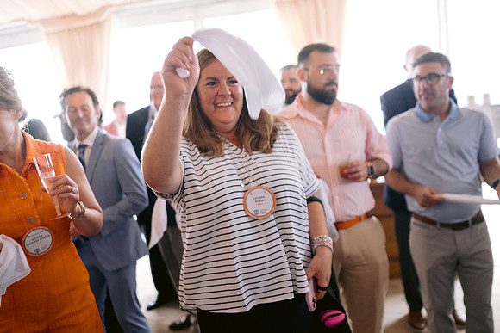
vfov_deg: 37.9
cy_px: 166
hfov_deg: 54.4
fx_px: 486
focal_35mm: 35
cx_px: 250
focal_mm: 35
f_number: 2
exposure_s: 1/200
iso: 1250
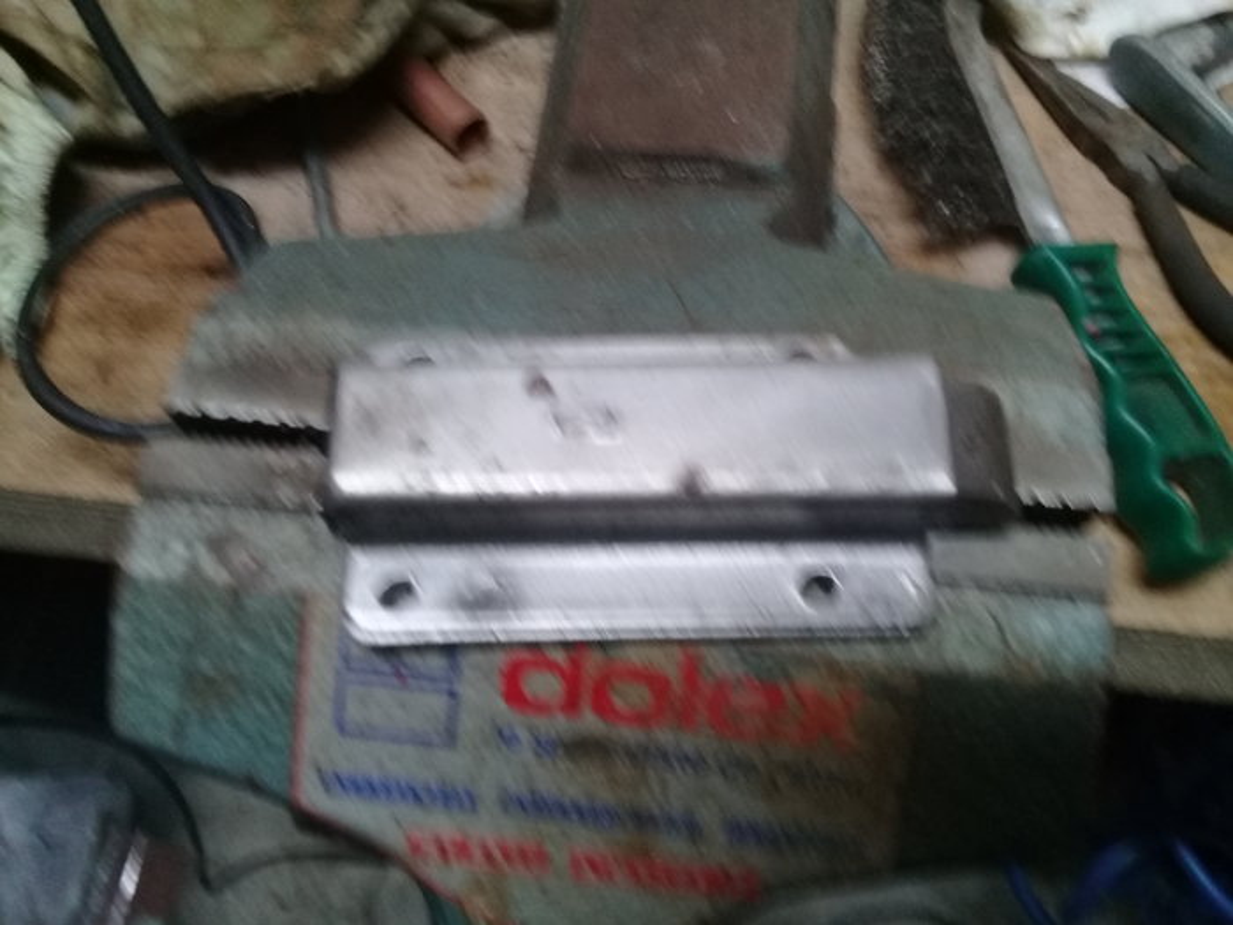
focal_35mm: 31
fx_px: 1104
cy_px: 462
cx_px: 616
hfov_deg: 58.4
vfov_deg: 45.4
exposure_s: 1/17
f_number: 2.2
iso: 200
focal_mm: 3.3
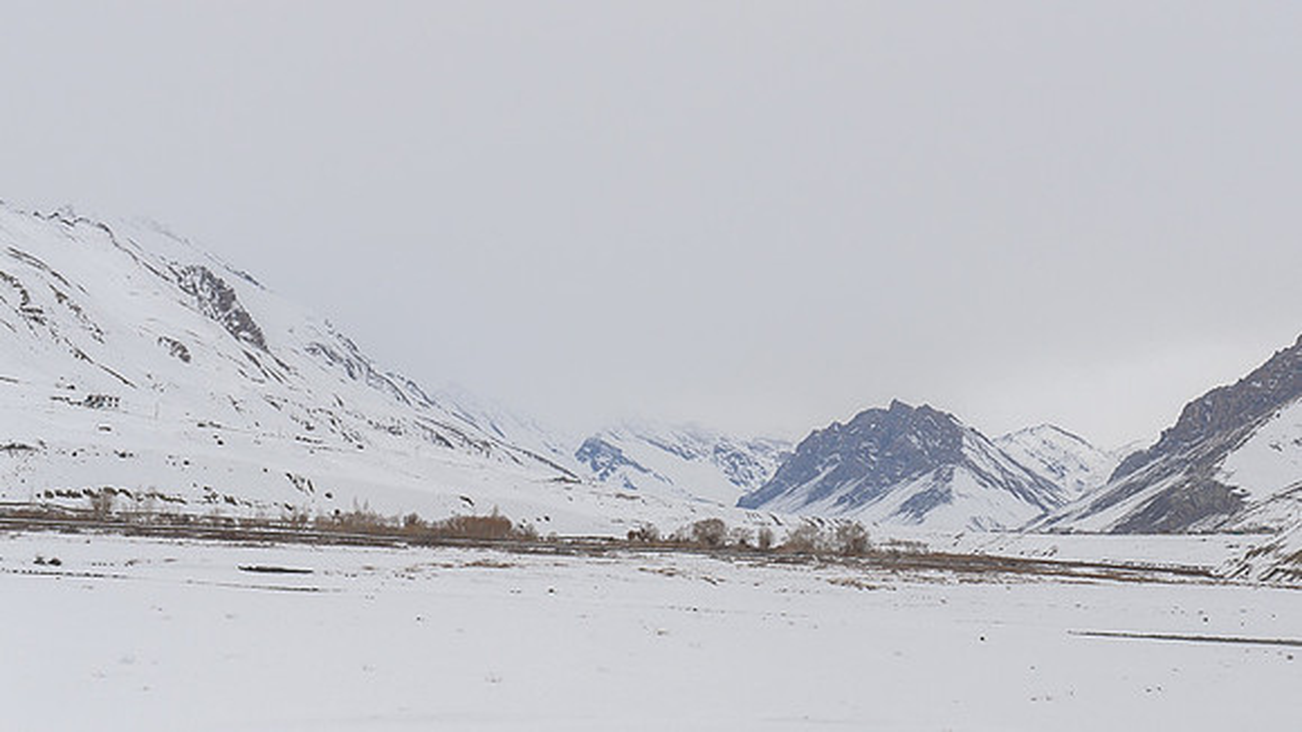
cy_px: 357
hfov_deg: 31.9
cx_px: 744
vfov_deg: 18.3
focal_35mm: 66
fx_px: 2272
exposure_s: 1/2000
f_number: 14
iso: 720
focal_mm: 55
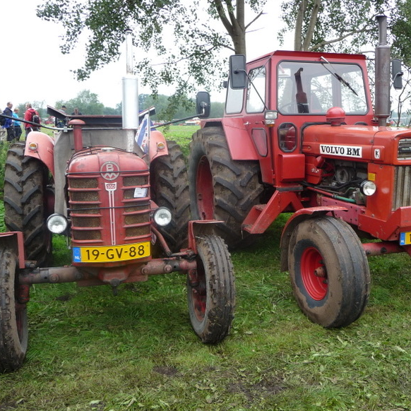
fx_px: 457
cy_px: 202
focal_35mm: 34
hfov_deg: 48.1
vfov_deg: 48.4
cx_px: 250
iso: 100
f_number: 3.3
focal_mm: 4.7
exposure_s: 1/125
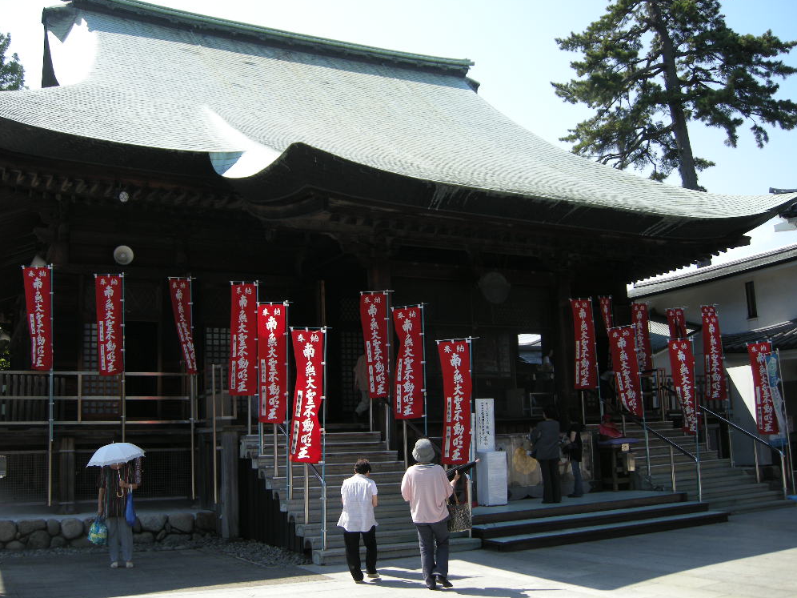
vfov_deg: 39.7
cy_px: 295
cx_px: 395
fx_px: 829
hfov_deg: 51.4
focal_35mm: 36
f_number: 6.8
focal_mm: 7.5
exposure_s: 1/335
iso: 64
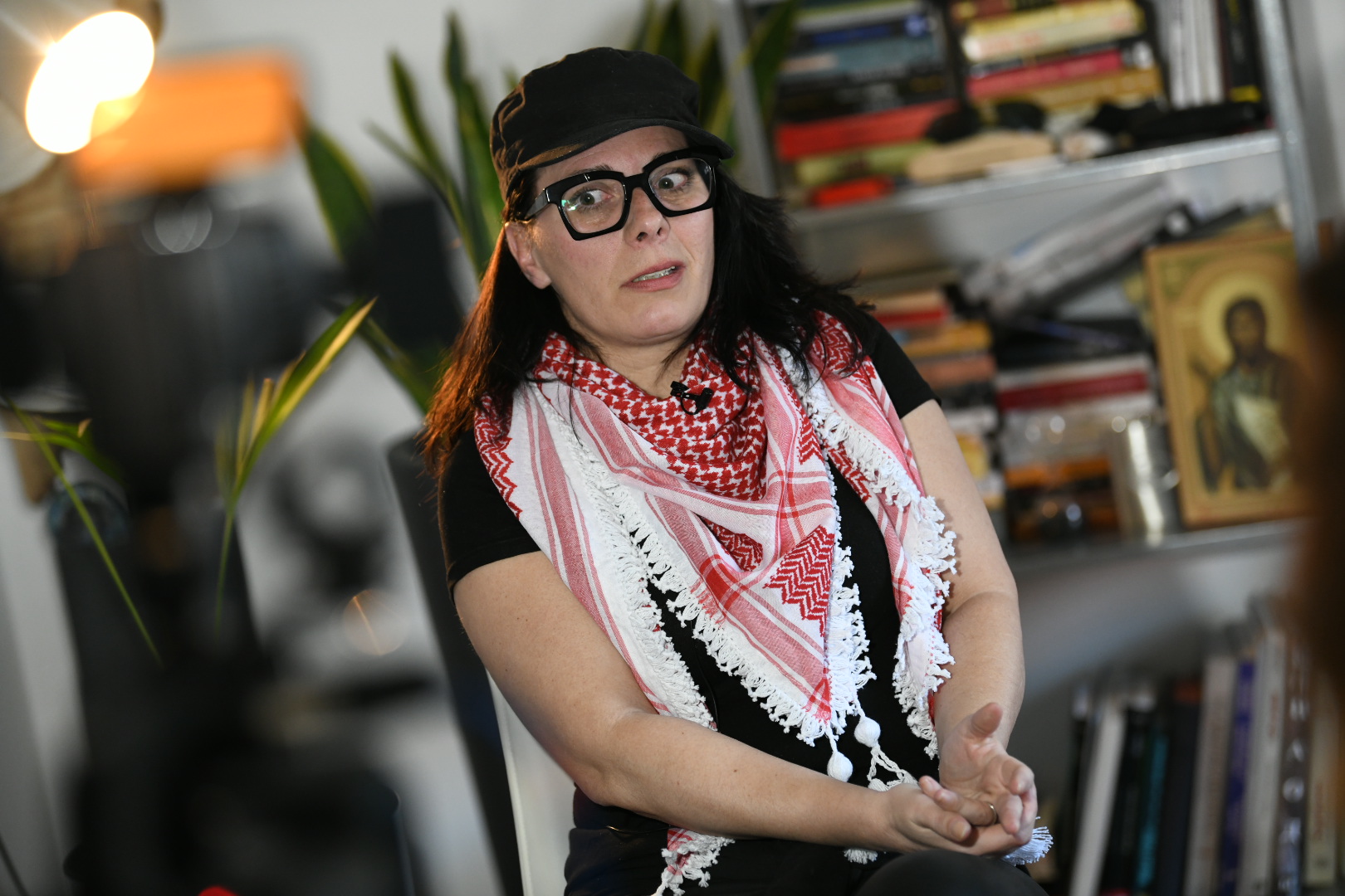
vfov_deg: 11.2
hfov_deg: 16.8
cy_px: 448
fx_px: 4558
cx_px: 672
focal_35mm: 122
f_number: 2.8
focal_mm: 122
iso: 1600
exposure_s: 1/160
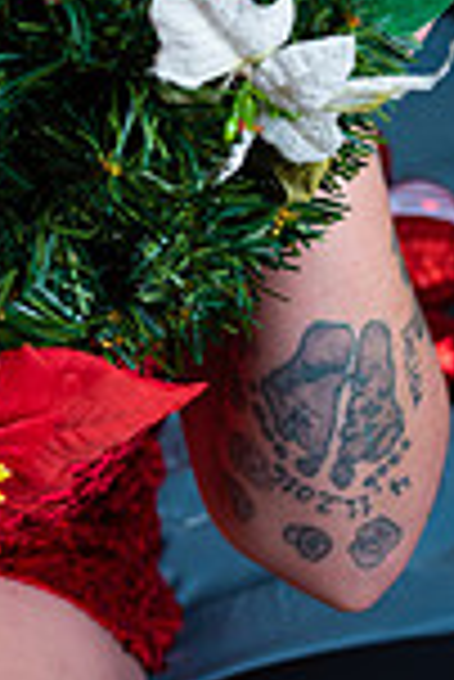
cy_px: -203
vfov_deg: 18.3
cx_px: -207
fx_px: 1963
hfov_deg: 12.6
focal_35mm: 104
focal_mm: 35
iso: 400
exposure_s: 1/640
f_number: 5
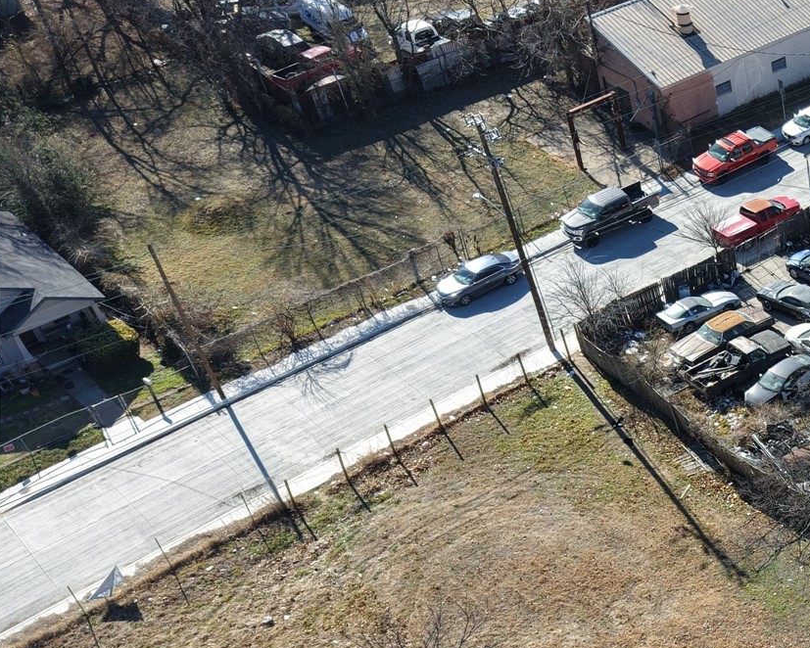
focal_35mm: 58
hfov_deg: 28.0
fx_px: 1391
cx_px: 997
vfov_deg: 25.9
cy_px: 482
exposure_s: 1/1600
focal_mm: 8.67
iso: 130
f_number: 1.8
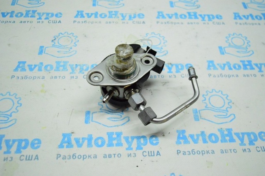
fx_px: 265
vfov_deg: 36.8
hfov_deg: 53.2
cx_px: 132
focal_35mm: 36
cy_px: 88
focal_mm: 24
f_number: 4
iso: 6400
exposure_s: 1/1000
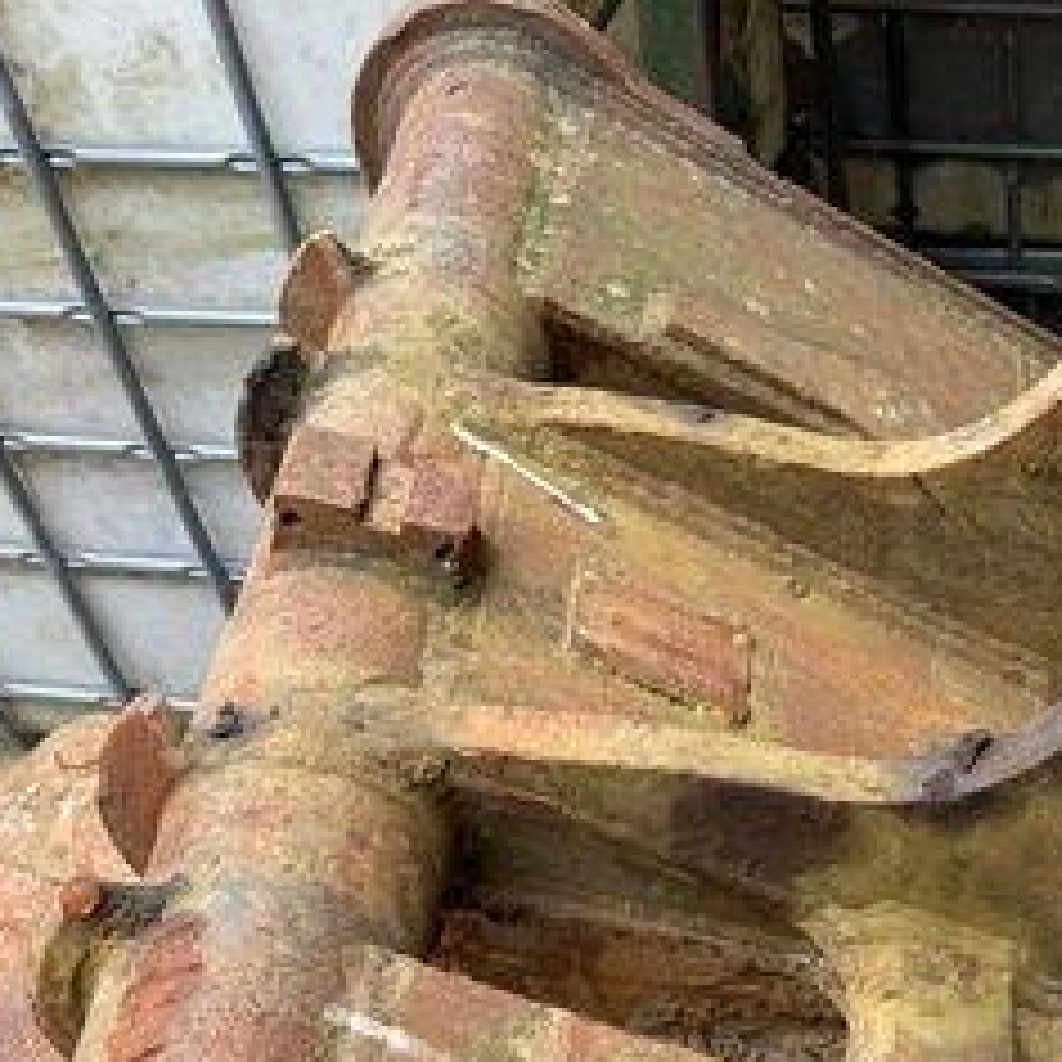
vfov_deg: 30.2
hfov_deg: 30.4
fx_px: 1874
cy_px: 968
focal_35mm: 54
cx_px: 927
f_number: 1.78
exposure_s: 1/868
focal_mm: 6.76
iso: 80
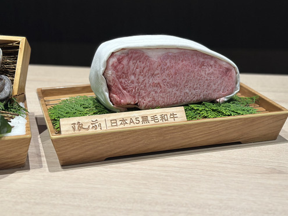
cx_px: 163
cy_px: 110
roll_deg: -0.3
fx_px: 516
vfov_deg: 23.7
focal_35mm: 62
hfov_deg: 31.1
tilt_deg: -18.6
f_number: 1.78
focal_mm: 6.86
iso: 100
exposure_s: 1/60
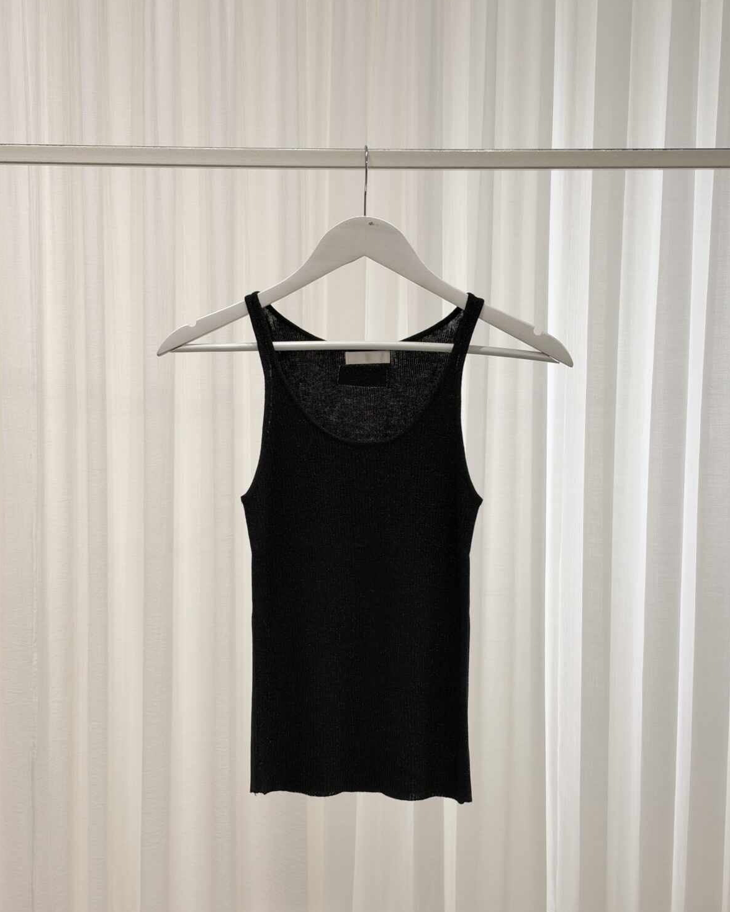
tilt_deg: -4.9
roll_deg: -0.7
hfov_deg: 29.7
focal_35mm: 51
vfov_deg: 36.7
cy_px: 439
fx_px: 1377
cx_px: 360
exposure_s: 1/121
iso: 64
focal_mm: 6.93
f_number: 1.8
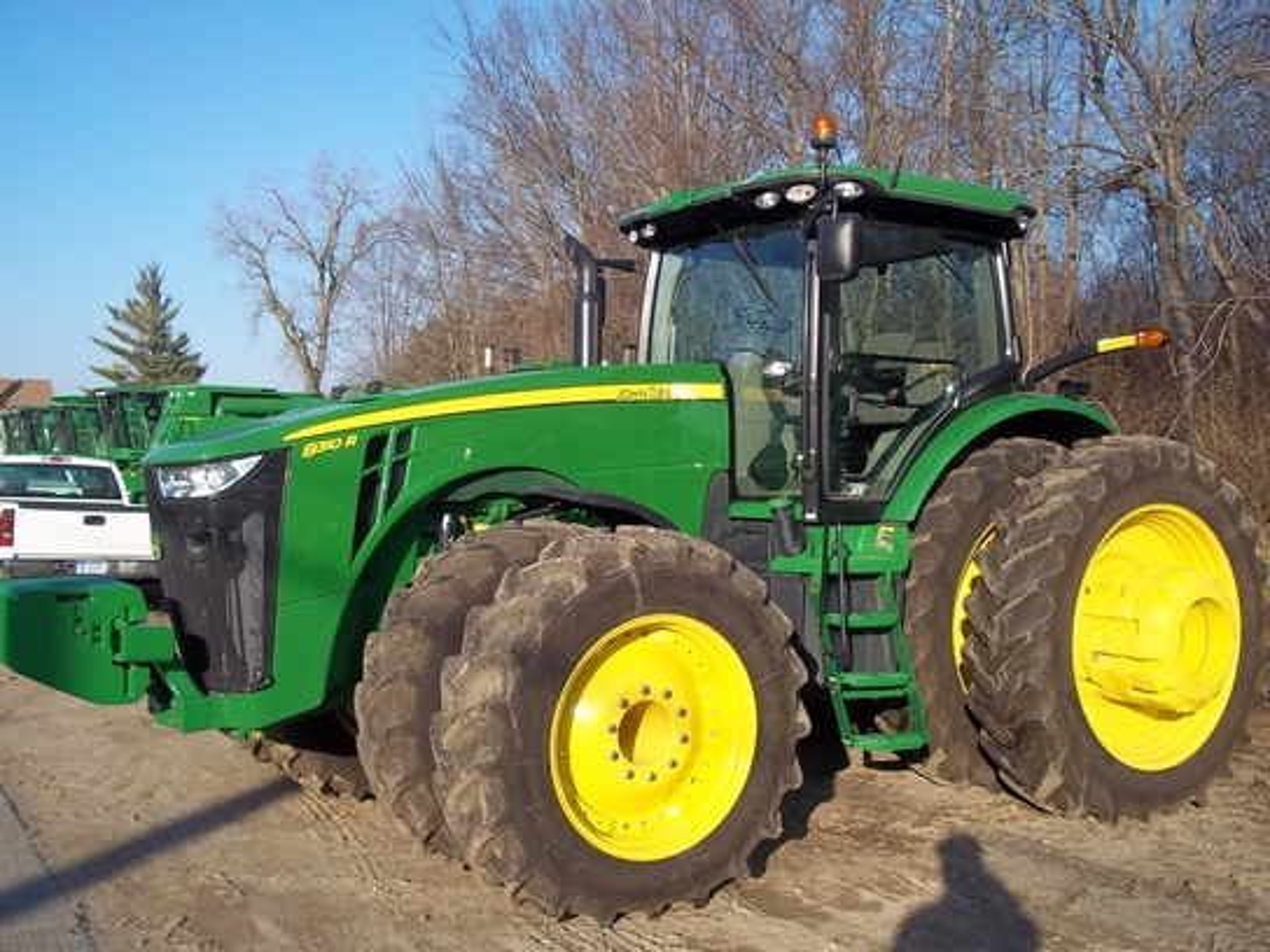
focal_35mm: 36
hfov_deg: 51.4
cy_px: 476
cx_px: 635
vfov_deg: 39.7
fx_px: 1321
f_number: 8
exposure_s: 1/125
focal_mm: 6.5
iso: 80
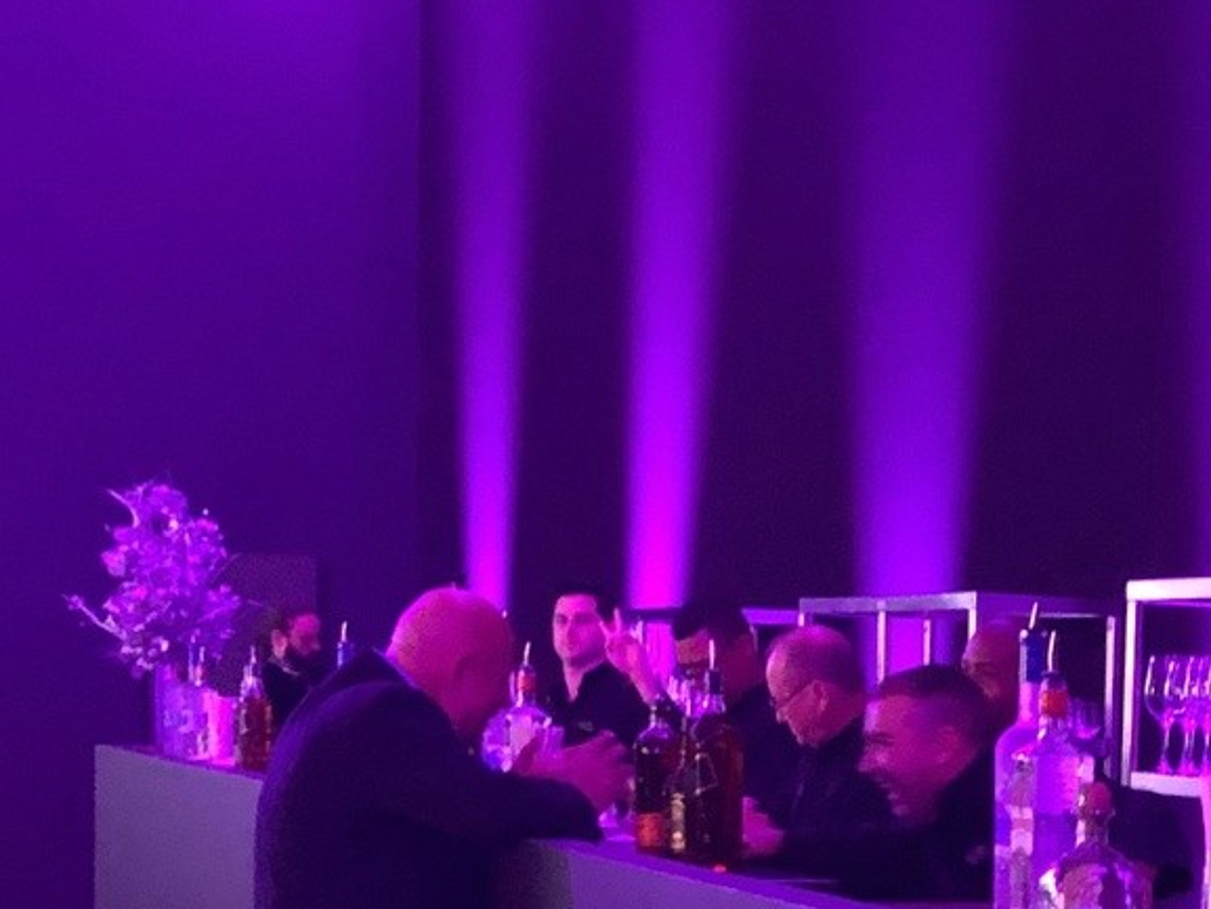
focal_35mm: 97
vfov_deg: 14.9
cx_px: 1320
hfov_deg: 19.4
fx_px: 3394
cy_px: 989
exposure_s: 1/4
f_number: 1.8
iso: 160
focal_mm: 3.99
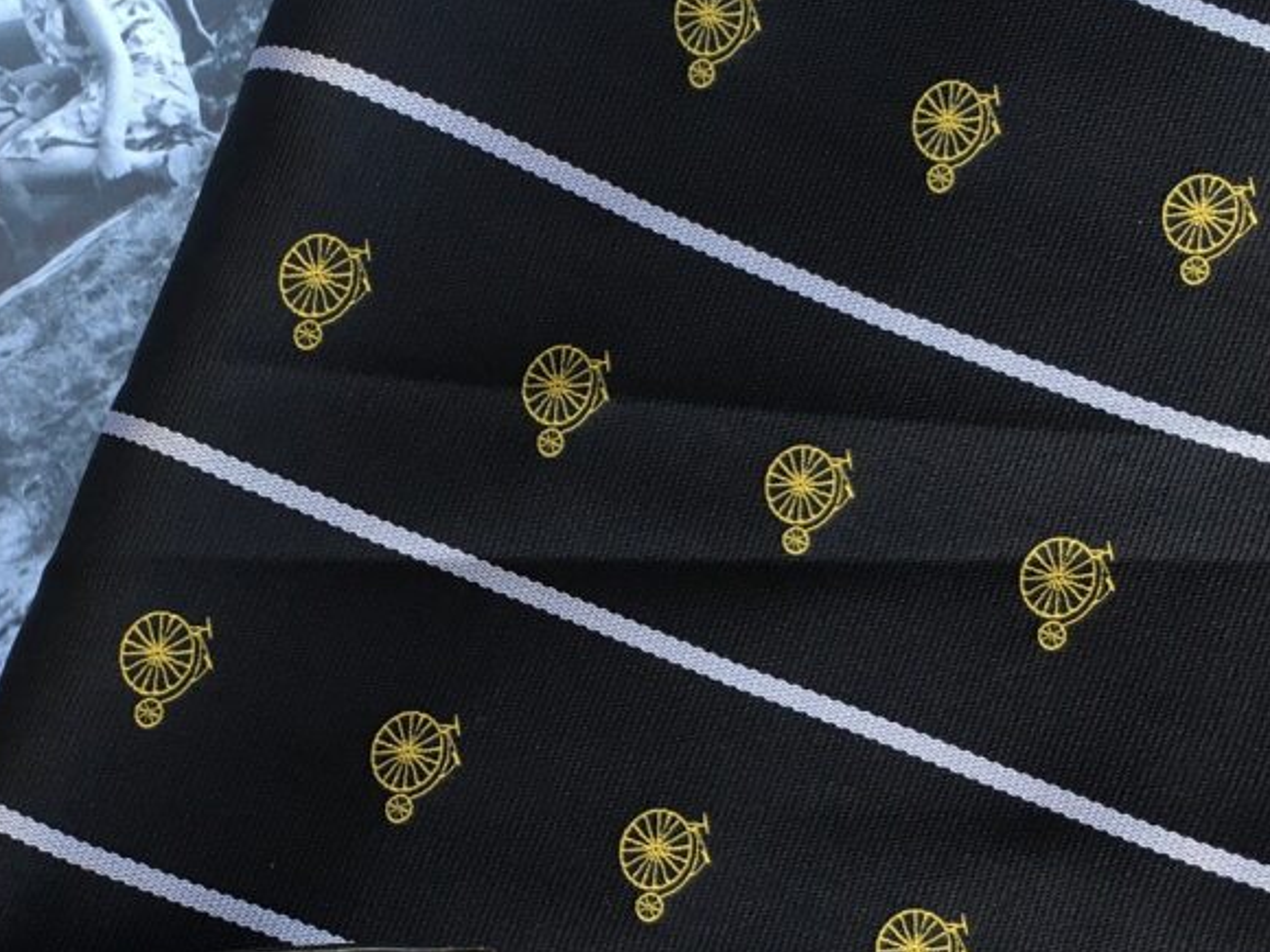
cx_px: 361
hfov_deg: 33.8
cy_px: 597
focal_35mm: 56
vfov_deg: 26.0
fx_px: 2055
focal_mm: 4.15
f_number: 2.2
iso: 40
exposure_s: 1/33
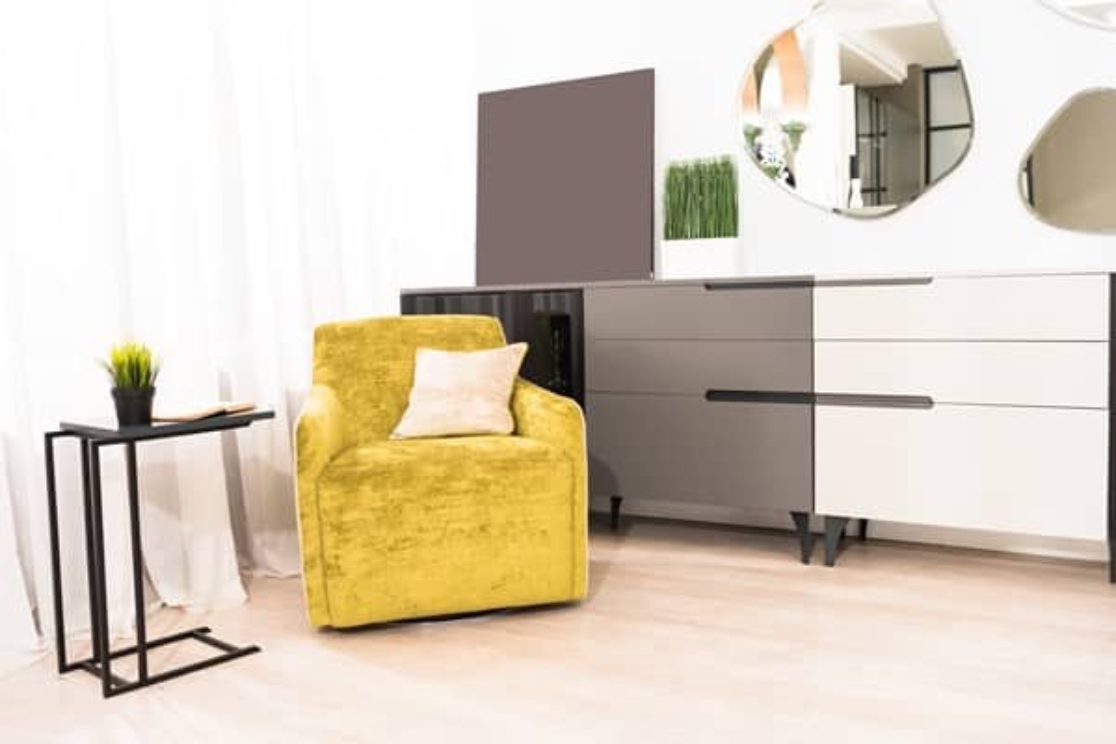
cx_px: 558
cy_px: 372
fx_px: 1054
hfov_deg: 55.8
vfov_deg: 38.9
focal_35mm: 34
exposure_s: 1/200
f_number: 5
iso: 250
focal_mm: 34
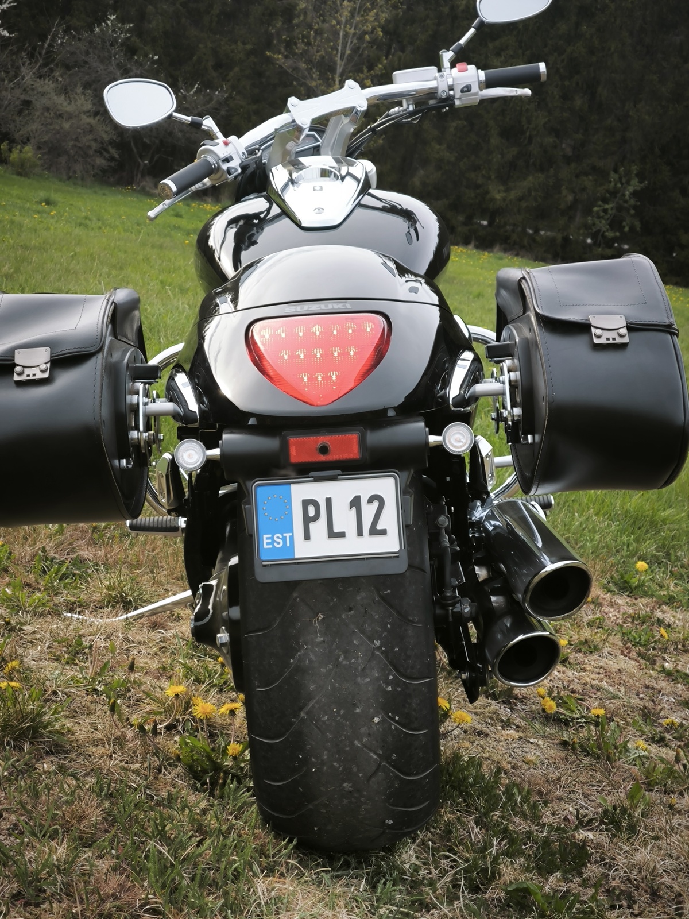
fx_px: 1778
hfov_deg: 21.9
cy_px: 460
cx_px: 344
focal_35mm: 67
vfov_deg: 29.0
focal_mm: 7.1
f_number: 1.9
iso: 50
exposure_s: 1/161
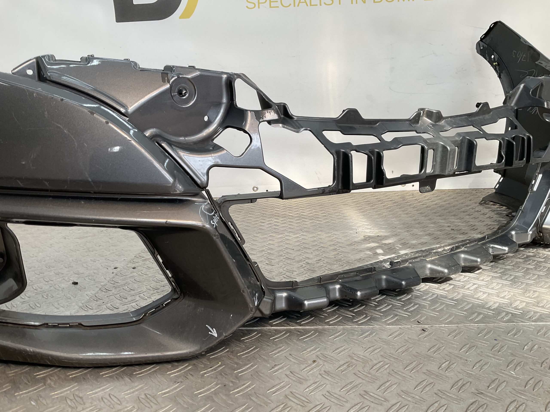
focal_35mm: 29
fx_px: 461
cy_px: 206
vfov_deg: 48.2
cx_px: 275
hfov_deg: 61.7
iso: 16
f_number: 1.8
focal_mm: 3
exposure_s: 1/214
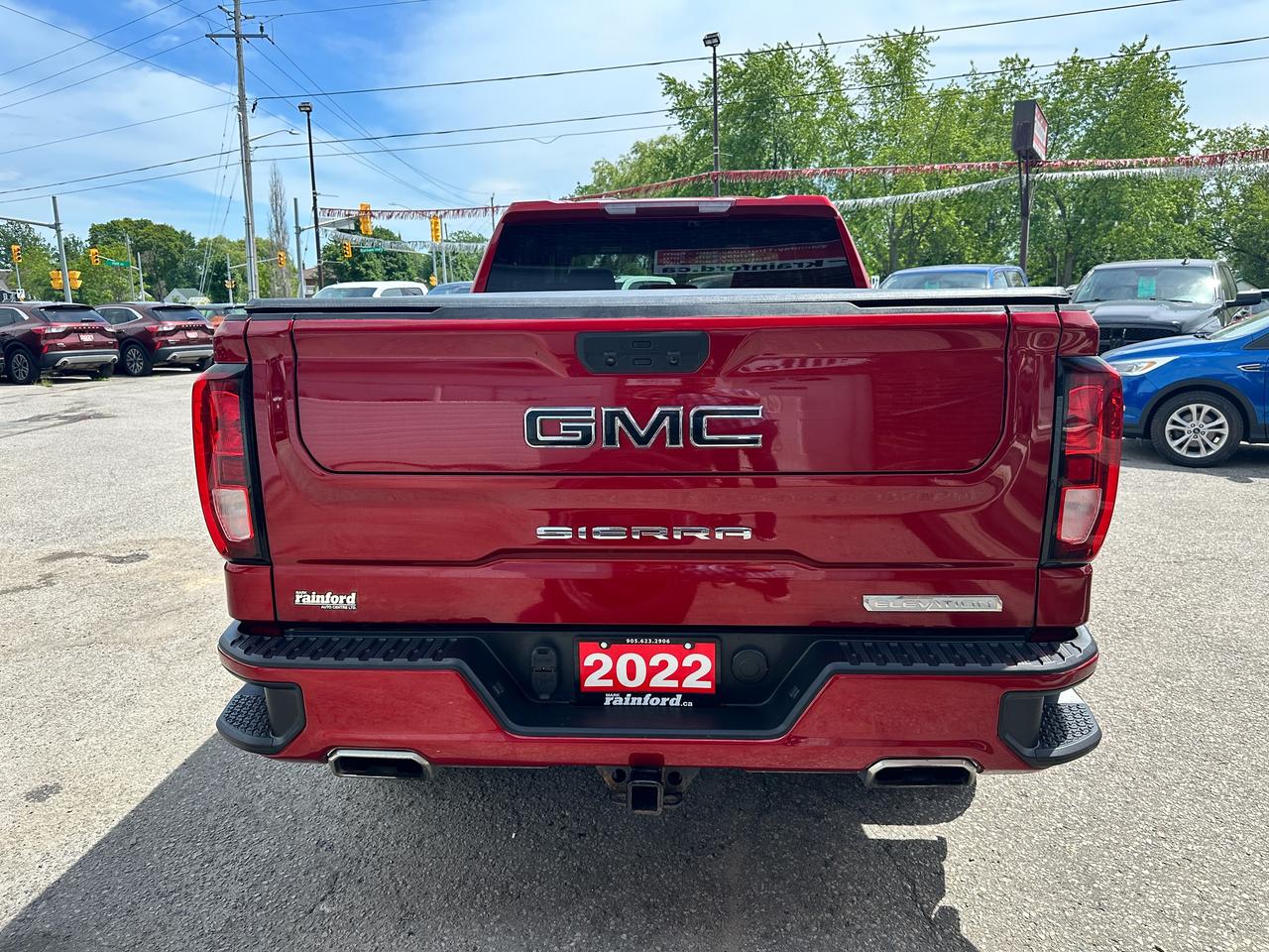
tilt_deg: -11.7
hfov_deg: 71.6
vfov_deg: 56.8
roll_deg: +0.3
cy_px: 476
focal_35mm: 24
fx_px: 880
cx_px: 634
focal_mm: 6.86
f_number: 1.78
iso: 80
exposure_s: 1/1949
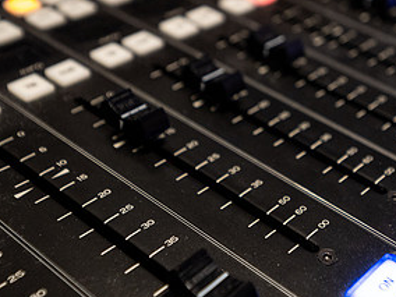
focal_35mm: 59
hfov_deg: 32.2
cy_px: 160
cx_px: 284
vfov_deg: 24.8
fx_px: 675
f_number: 4
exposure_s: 1/160
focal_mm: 30
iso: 1250
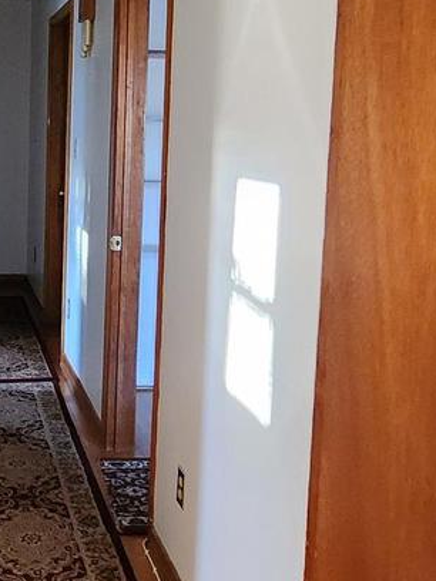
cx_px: 54
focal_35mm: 49
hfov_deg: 28.7
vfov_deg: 38.6
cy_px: 205
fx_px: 823
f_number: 2.2
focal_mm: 1.74
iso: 640
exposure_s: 1/30
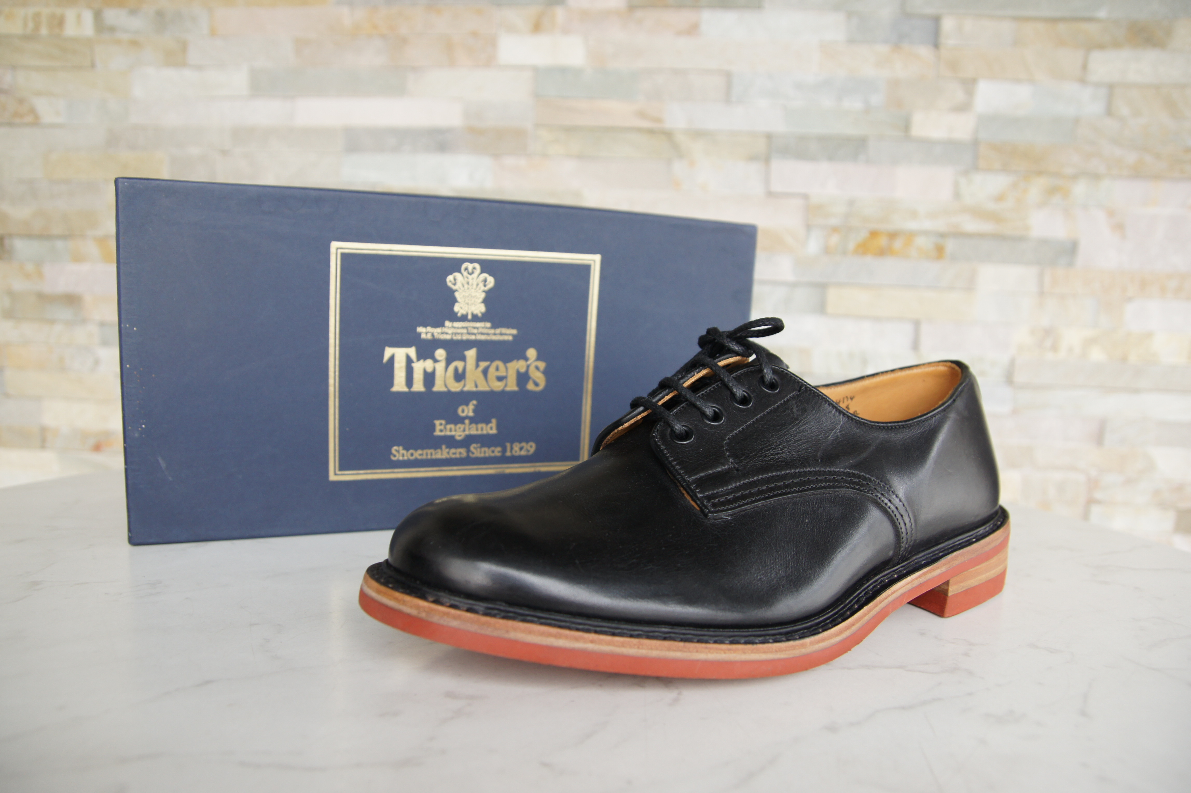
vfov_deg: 50.4
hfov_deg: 70.5
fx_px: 843
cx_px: 596
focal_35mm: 26
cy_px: 396
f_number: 3.5
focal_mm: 17
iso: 200
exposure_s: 1/40
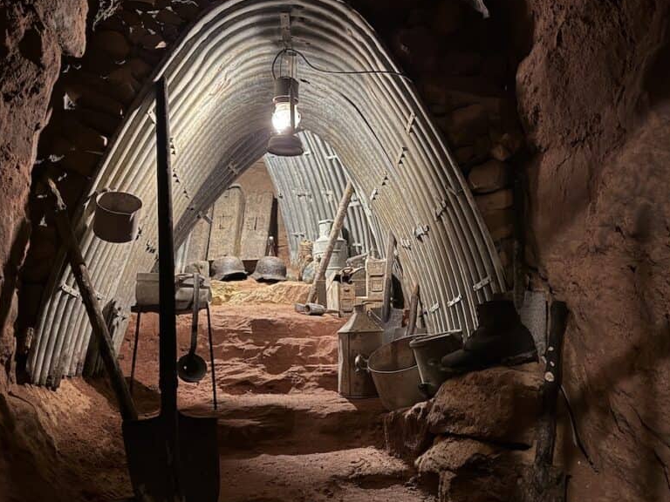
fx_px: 619
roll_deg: -0.8
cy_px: 245
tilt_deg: +8.0
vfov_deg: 44.2
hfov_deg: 56.7
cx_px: 361
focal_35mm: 32
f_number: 1.78
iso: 1000
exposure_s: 1/13
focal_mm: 6.76
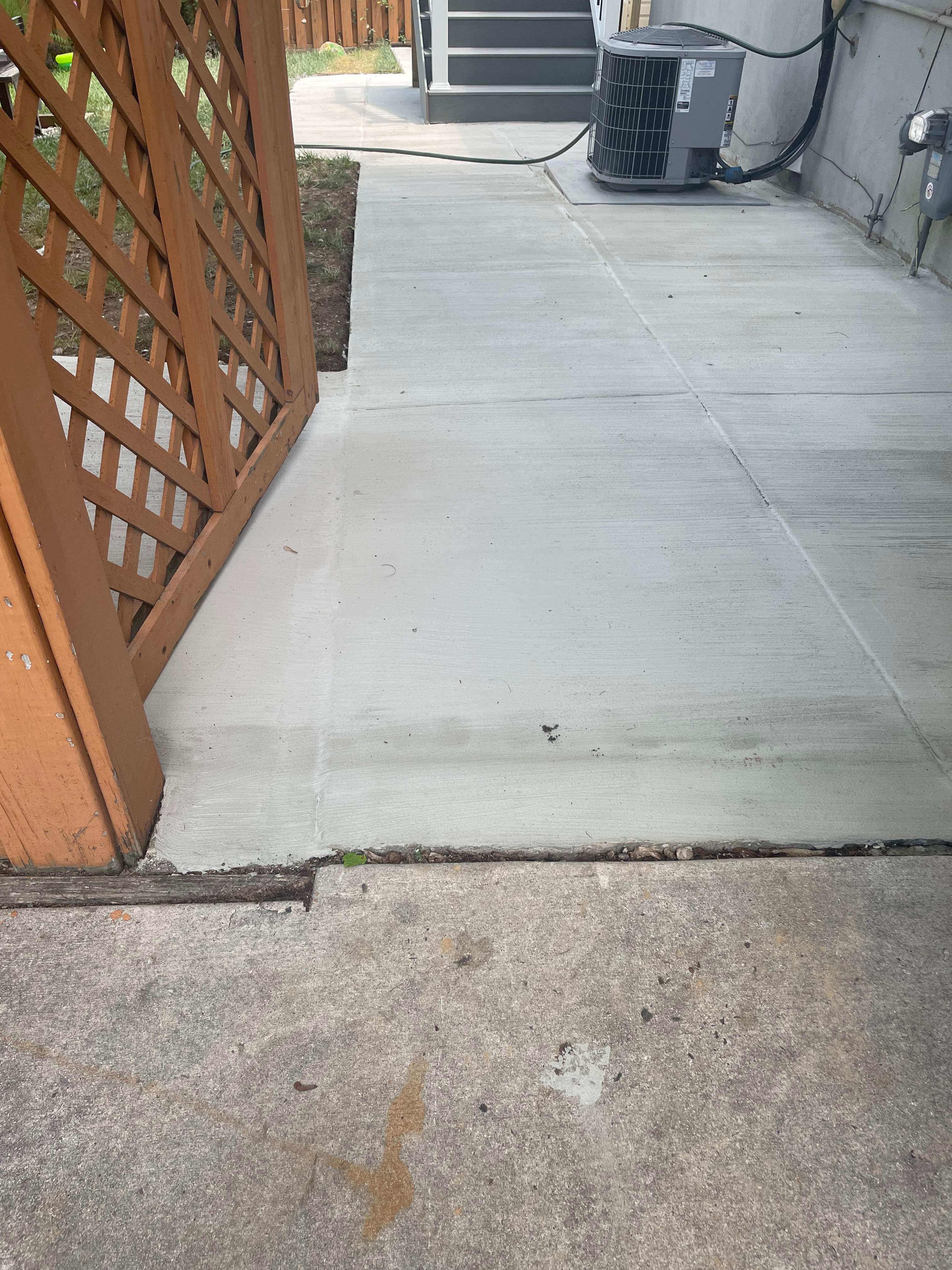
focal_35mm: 26
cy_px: 635
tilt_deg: -37.2
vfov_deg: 67.3
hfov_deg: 53.1
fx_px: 953
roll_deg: +2.9
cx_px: 476
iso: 32
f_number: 1.6
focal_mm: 4.2
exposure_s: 1/543
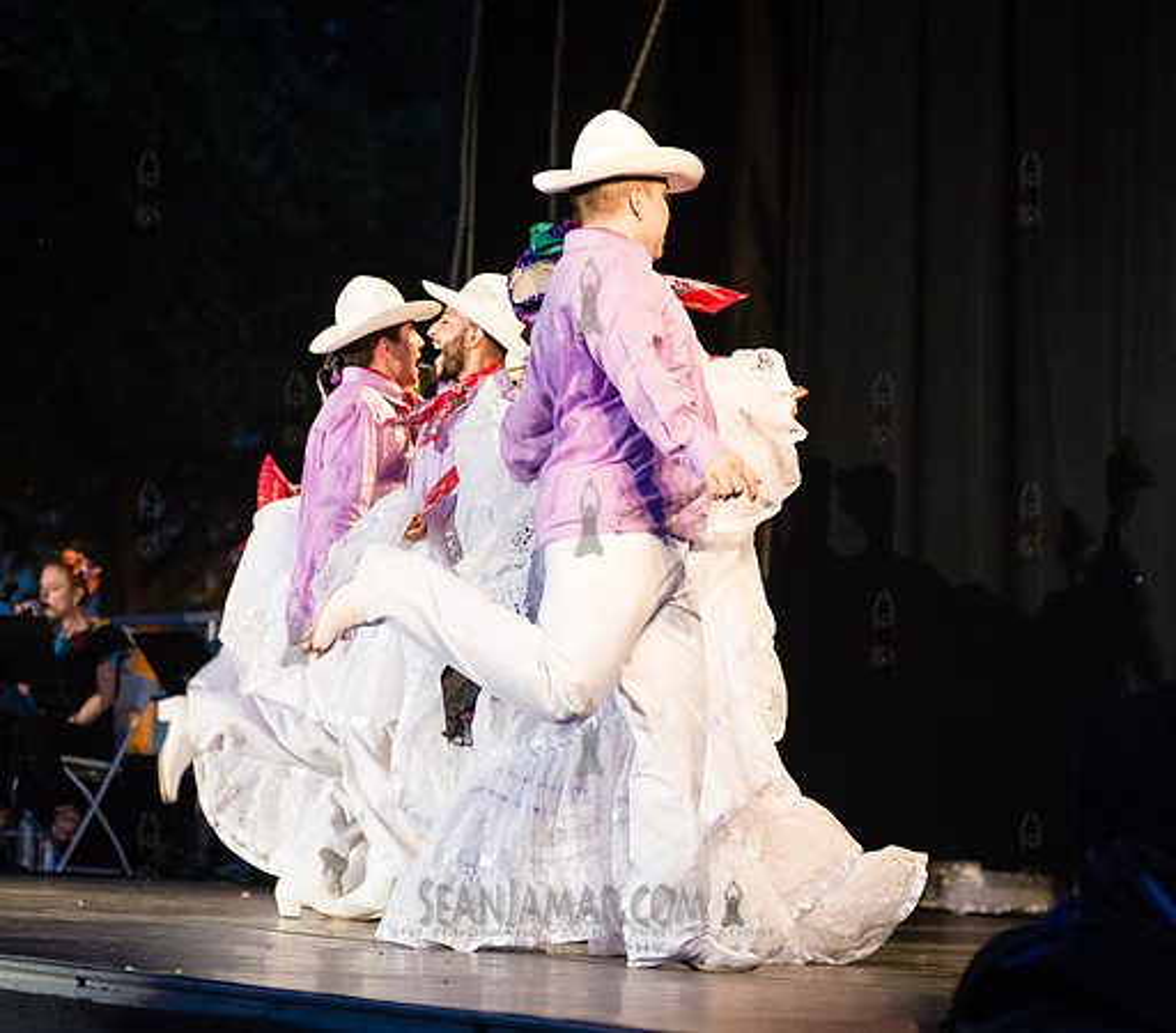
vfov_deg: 14.7
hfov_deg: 16.7
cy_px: 459
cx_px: 514
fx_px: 4007
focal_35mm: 111
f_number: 2.8
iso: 4000
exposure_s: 1/320
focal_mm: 80
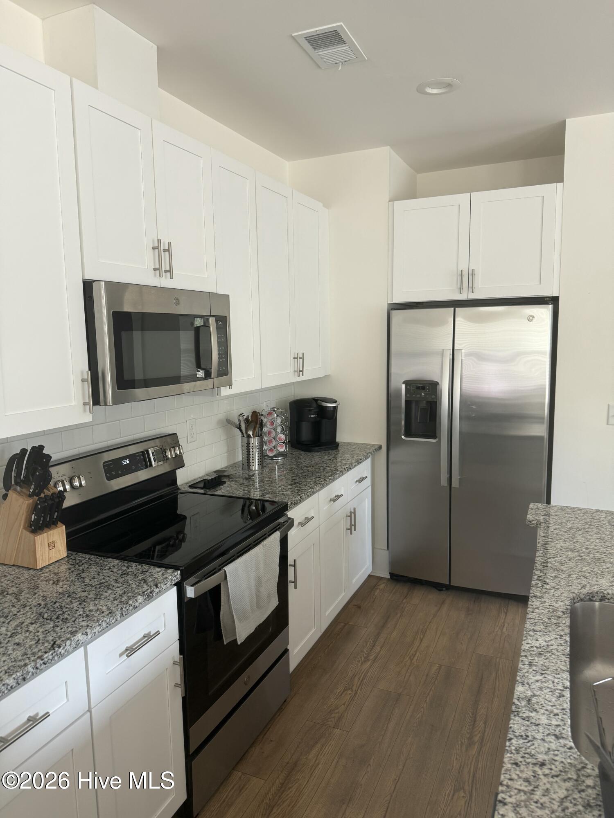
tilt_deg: -7.4
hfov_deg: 56.8
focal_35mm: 24
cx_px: 307
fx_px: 568
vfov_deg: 71.6
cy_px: 409
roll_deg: +0.5
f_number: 1.78
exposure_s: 1/60
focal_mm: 6.76
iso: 100
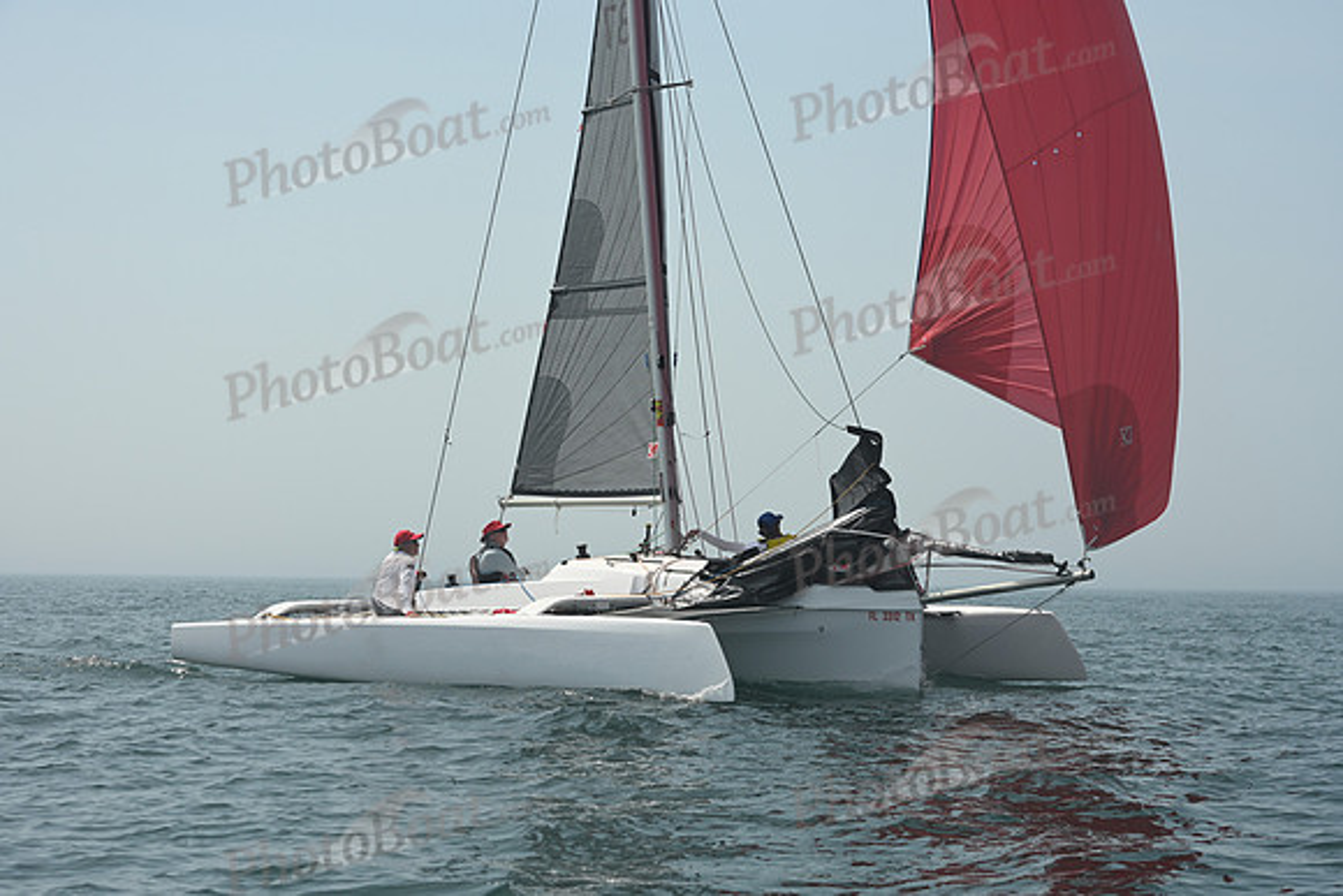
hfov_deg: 22.1
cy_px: 448
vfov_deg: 14.9
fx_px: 3433
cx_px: 672
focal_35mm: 92
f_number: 9
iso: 320
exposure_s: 1/1250
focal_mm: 92
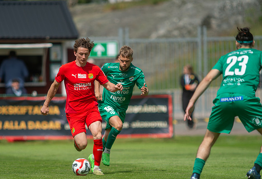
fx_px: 3963
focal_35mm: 540
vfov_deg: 2.6
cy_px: 113
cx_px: 92
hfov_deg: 3.8
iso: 110
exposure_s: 1/1600
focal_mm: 420
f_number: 4
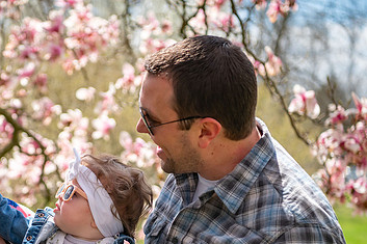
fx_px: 1039
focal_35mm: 102
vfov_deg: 13.3
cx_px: 76
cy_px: 199
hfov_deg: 19.8
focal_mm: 62
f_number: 3.5
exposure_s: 1/3200
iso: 400
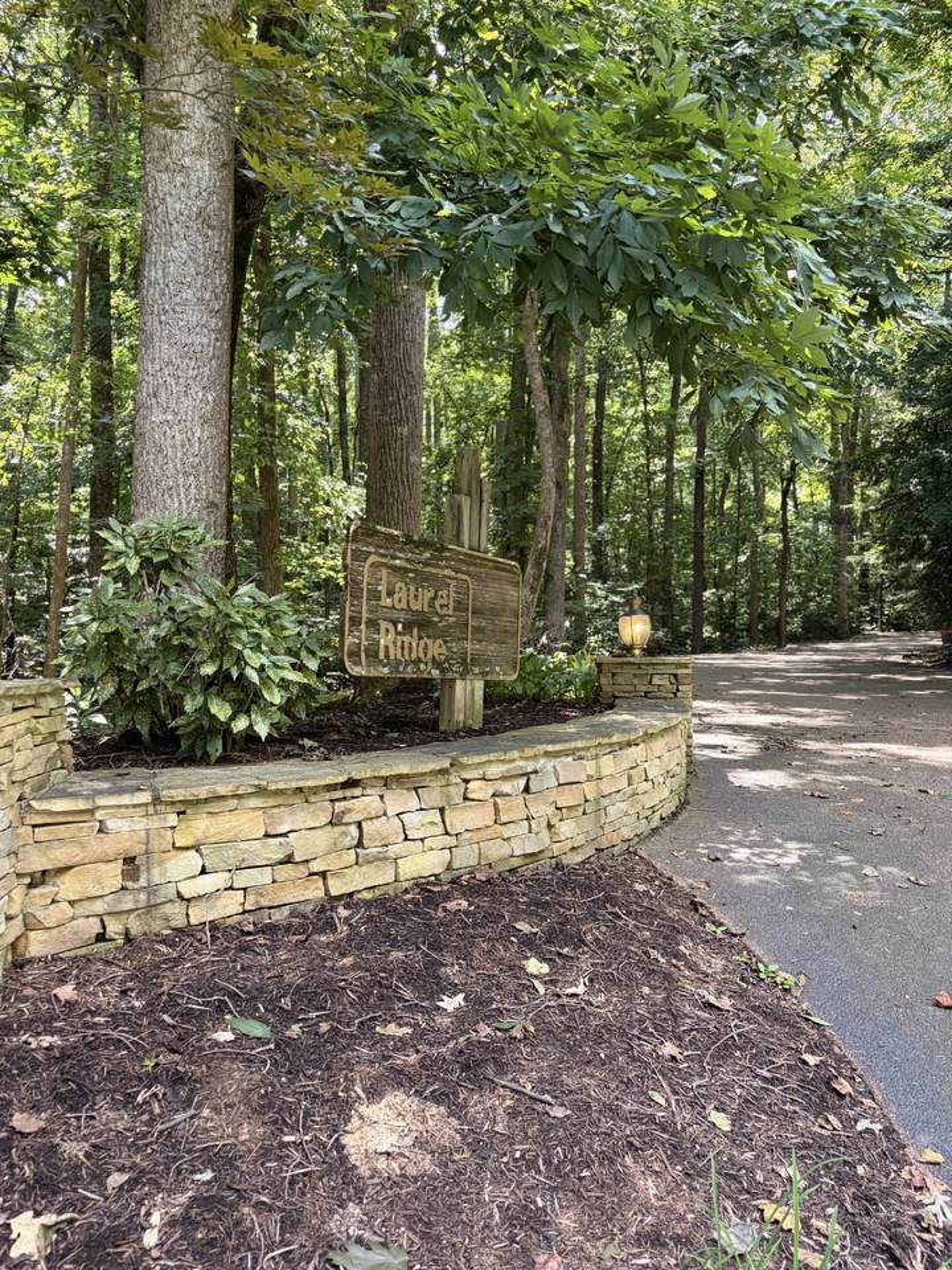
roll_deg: +1.6
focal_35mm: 26
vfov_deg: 67.3
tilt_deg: +0.7
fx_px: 953
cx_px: 476
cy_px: 635
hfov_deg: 53.1
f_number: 1.6
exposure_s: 1/121
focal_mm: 5.96
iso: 80
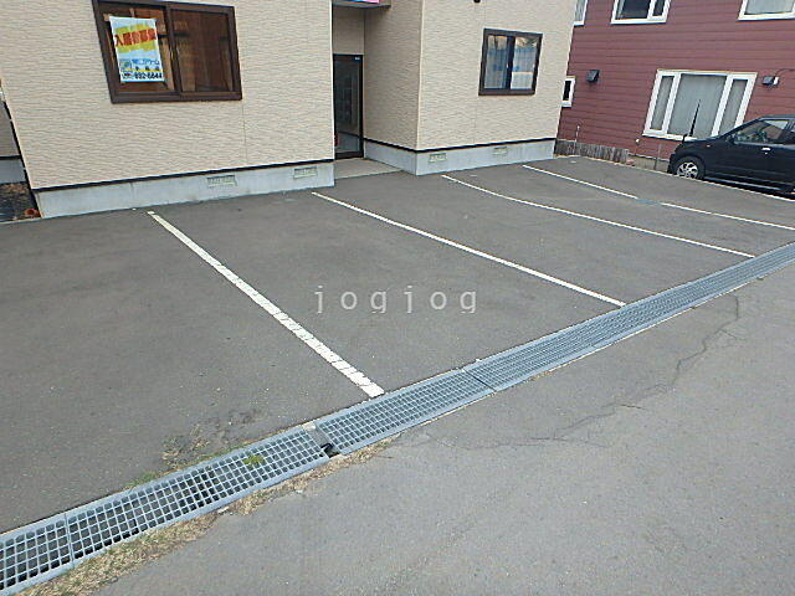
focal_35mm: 21
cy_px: 298
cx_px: 398
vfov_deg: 63.4
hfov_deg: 79.0
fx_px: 482
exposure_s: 1/500
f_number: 3.5
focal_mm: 3.7
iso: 125
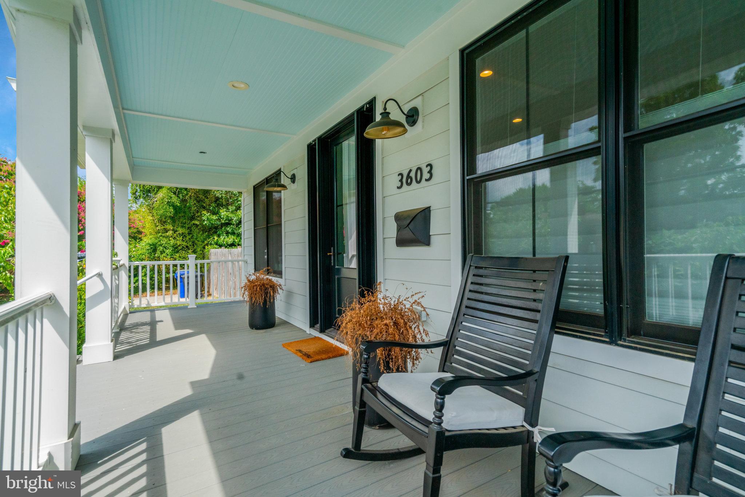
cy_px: 248
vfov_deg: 70.5
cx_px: 372
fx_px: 352
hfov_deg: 93.3
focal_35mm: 17
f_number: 8
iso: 1250
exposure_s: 1/800
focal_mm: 17
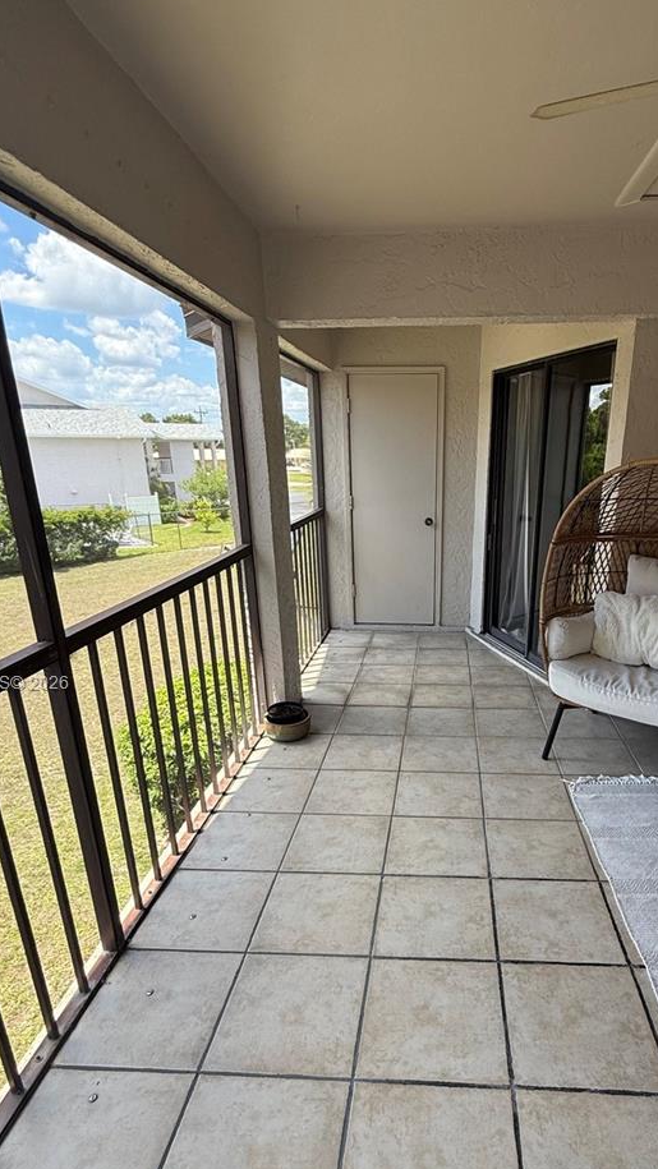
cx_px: 408
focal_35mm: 20
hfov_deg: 55.3
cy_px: 685
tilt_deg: -20.0
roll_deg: -0.1
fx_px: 620
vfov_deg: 85.8
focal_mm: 2.22
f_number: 2.2
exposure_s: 1/353
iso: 64
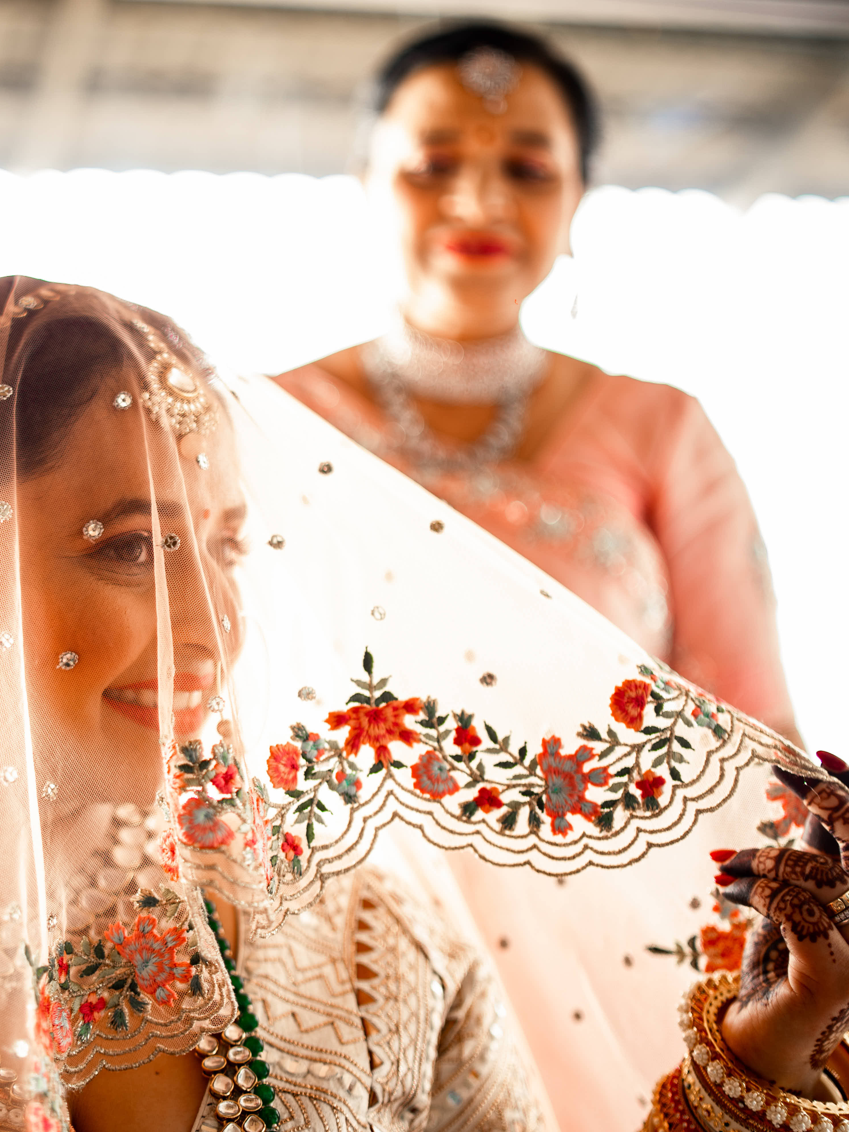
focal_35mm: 51
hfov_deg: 28.0
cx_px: 178
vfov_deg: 37.5
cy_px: 562
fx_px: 1668
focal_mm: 35
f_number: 1.6
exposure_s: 1/160
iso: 80
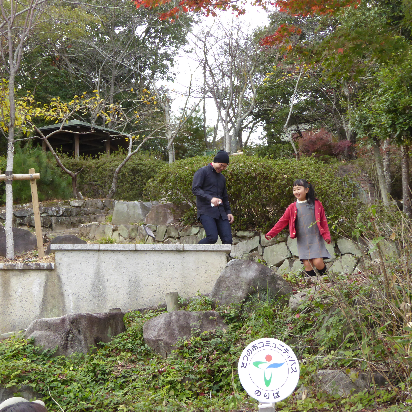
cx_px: 150
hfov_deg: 24.2
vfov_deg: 24.3
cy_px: 205
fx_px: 956
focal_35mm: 71
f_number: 4.2
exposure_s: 1/125
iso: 250
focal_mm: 10.3
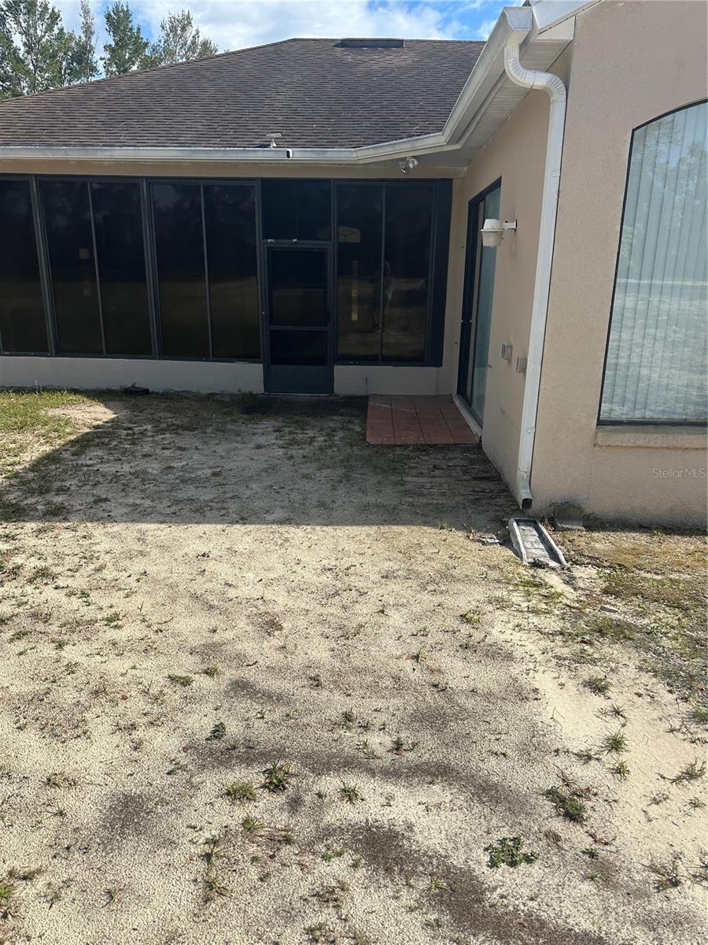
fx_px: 654
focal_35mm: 24
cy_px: 472
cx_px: 354
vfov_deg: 71.6
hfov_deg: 56.8
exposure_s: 1/5000
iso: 80
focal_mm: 6.86
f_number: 1.78
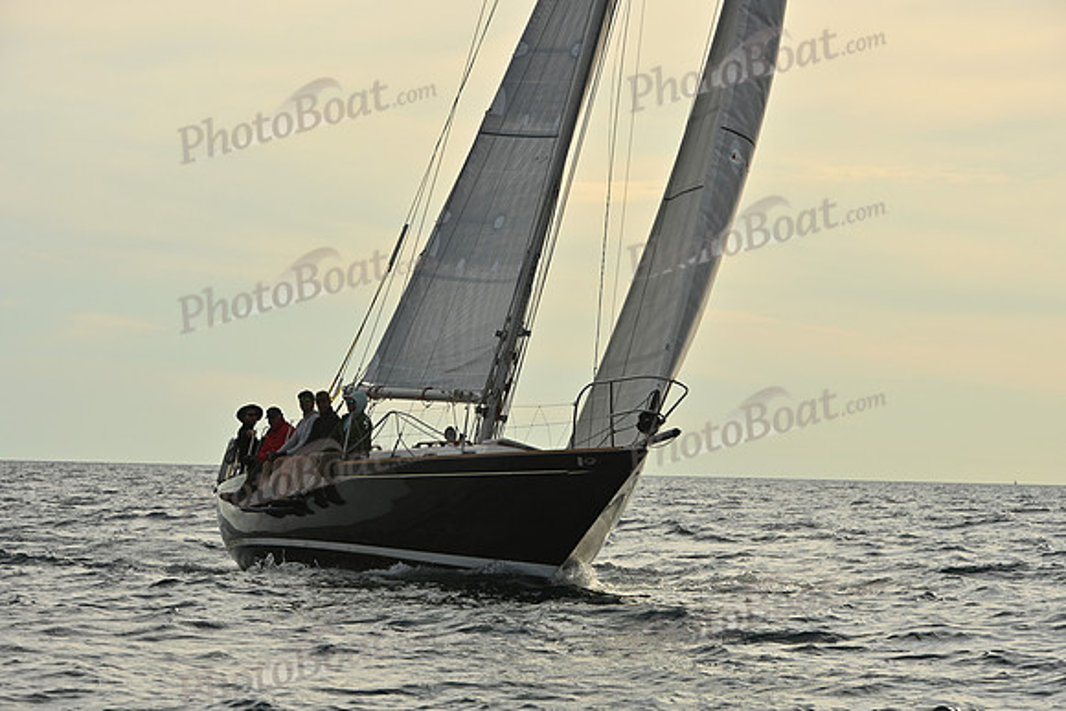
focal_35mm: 165
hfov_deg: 12.4
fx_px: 4887
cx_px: 533
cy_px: 356
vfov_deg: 8.3
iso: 320
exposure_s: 1/1000
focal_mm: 165
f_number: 13
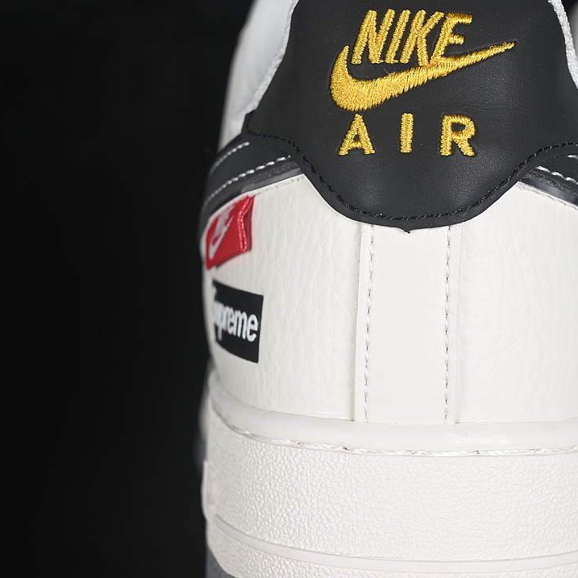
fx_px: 1814
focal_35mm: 96
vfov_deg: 18.1
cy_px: 289
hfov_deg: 18.0
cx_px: 426
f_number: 7.1
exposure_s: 1/80
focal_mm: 50
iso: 160
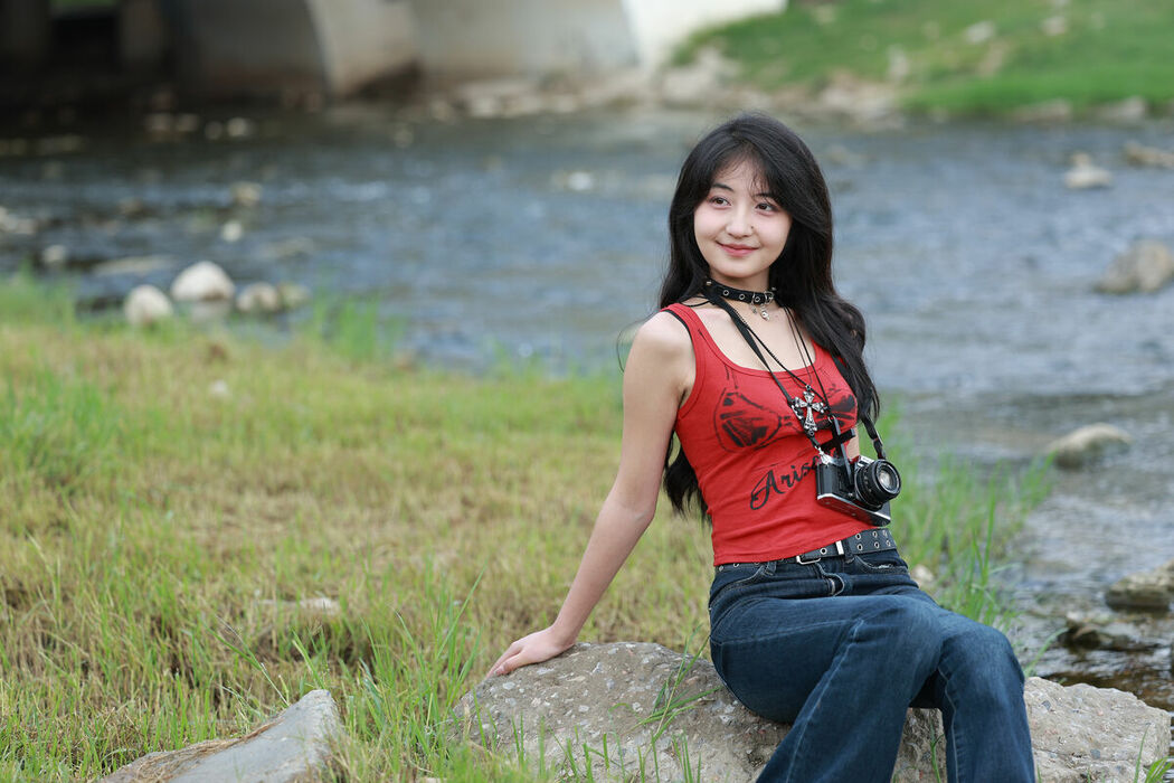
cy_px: 392
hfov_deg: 21.5
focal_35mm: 95
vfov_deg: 14.4
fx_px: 3098
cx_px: 587
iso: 125
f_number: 2.8
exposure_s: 1/400
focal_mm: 95
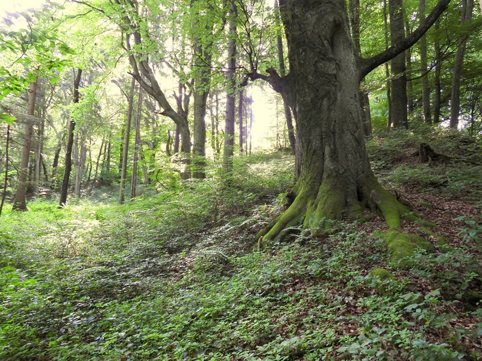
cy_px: 180
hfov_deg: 71.6
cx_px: 241
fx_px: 334
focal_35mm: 24
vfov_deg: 56.8
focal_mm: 4.3
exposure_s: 1/30
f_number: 2.8
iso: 160
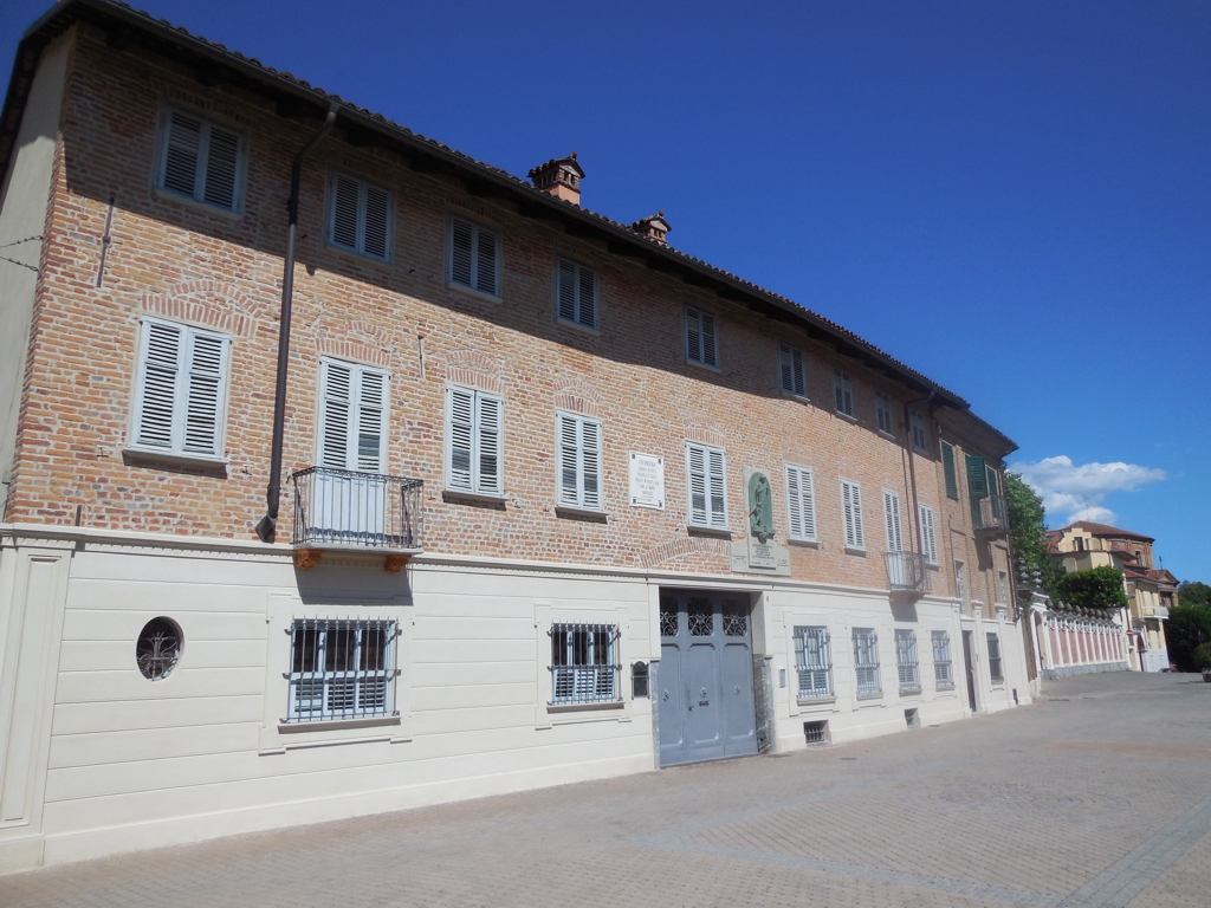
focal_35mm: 25
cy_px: 454
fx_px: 875
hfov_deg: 69.4
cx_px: 606
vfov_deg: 54.9
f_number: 6.2
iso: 125
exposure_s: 1/800
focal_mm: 4.5
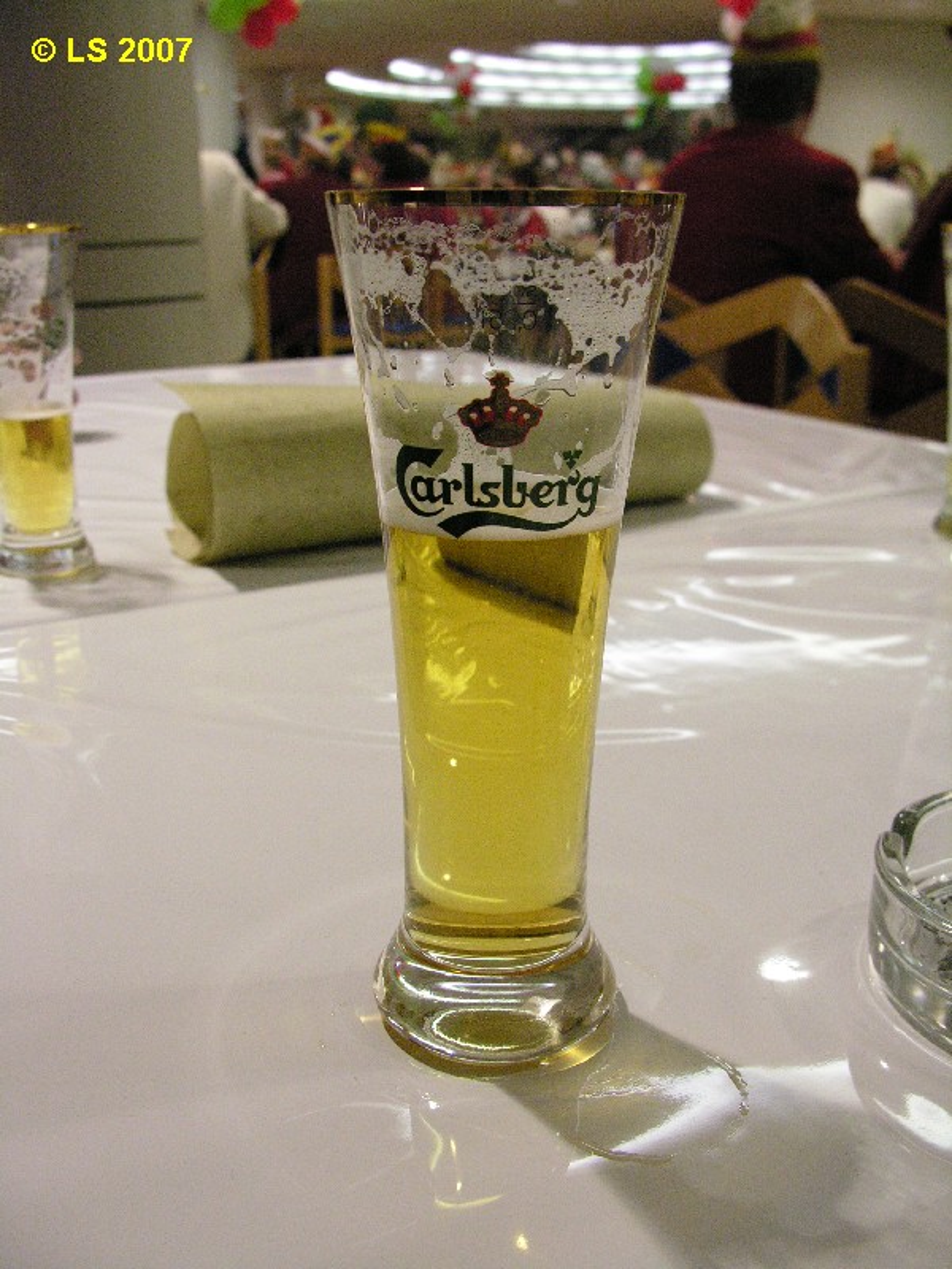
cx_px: 476
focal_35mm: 35
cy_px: 634
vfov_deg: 52.6
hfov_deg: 40.7
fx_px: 1283
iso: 400
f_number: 3.2
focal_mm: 8.9
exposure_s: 1/54.2
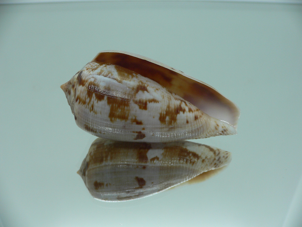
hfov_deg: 52.6
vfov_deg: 40.7
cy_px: 114
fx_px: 305
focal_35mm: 35
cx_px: 151
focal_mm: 4.6
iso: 80
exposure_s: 1/60
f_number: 2.8
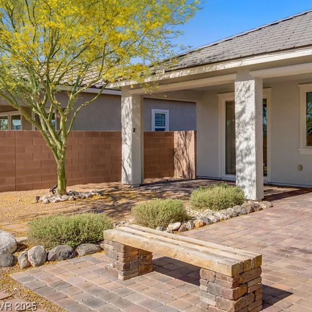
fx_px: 387
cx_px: 258
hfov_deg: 41.6
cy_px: 138
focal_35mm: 38
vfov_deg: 43.8
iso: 100
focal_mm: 26
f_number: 7.1
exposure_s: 1/320
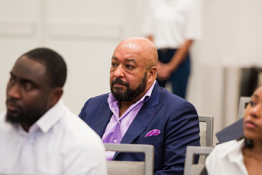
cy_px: 111
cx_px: 116
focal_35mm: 271
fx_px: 1971
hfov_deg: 7.6
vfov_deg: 5.1
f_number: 3.2
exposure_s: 1/200
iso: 800
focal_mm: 200
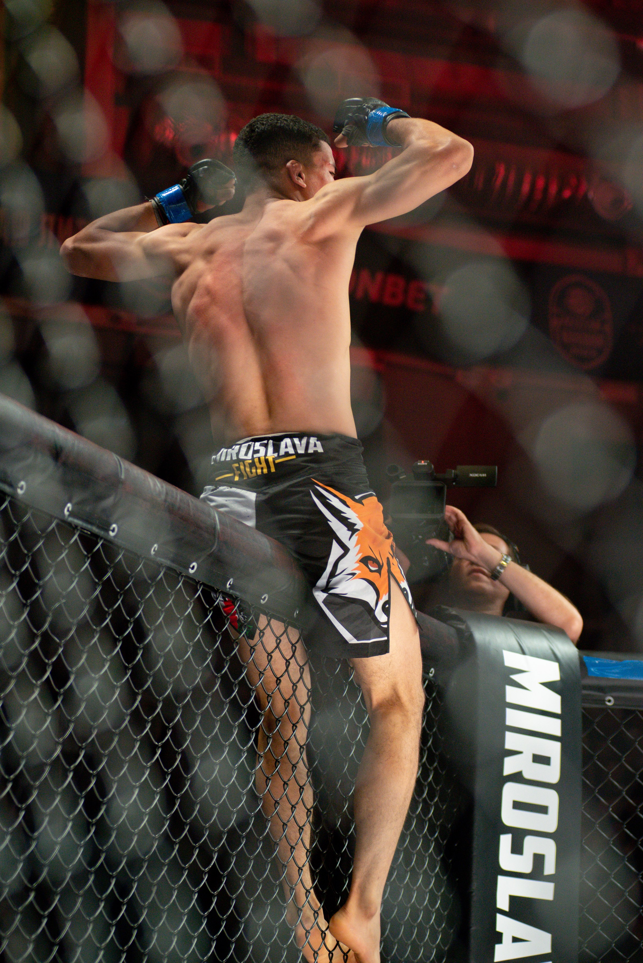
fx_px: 2141
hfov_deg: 17.1
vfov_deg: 25.4
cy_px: 482
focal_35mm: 80
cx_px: 322
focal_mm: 80
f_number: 4
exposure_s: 1/320
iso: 2000
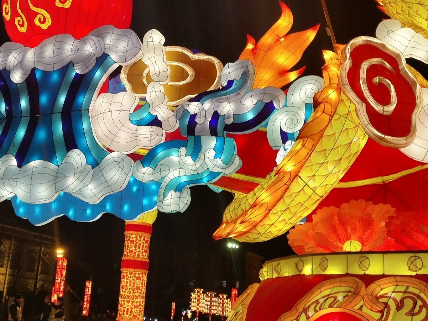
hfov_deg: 36.5
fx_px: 643
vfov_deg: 27.9
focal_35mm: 52
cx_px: 143
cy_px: 123
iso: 256
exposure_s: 1/50
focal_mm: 4.75
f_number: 1.8
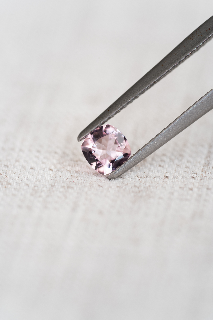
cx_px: 106
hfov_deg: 15.2
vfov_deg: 22.6
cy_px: 160
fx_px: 799
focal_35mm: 90
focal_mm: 90
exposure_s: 1/8
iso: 100
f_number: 6.3
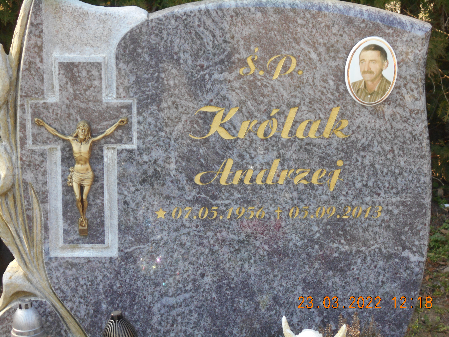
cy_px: 168
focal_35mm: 99
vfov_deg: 14.9
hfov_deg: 19.8
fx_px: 1284
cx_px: 224
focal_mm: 17.6
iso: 180
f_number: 5.5
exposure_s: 1/125
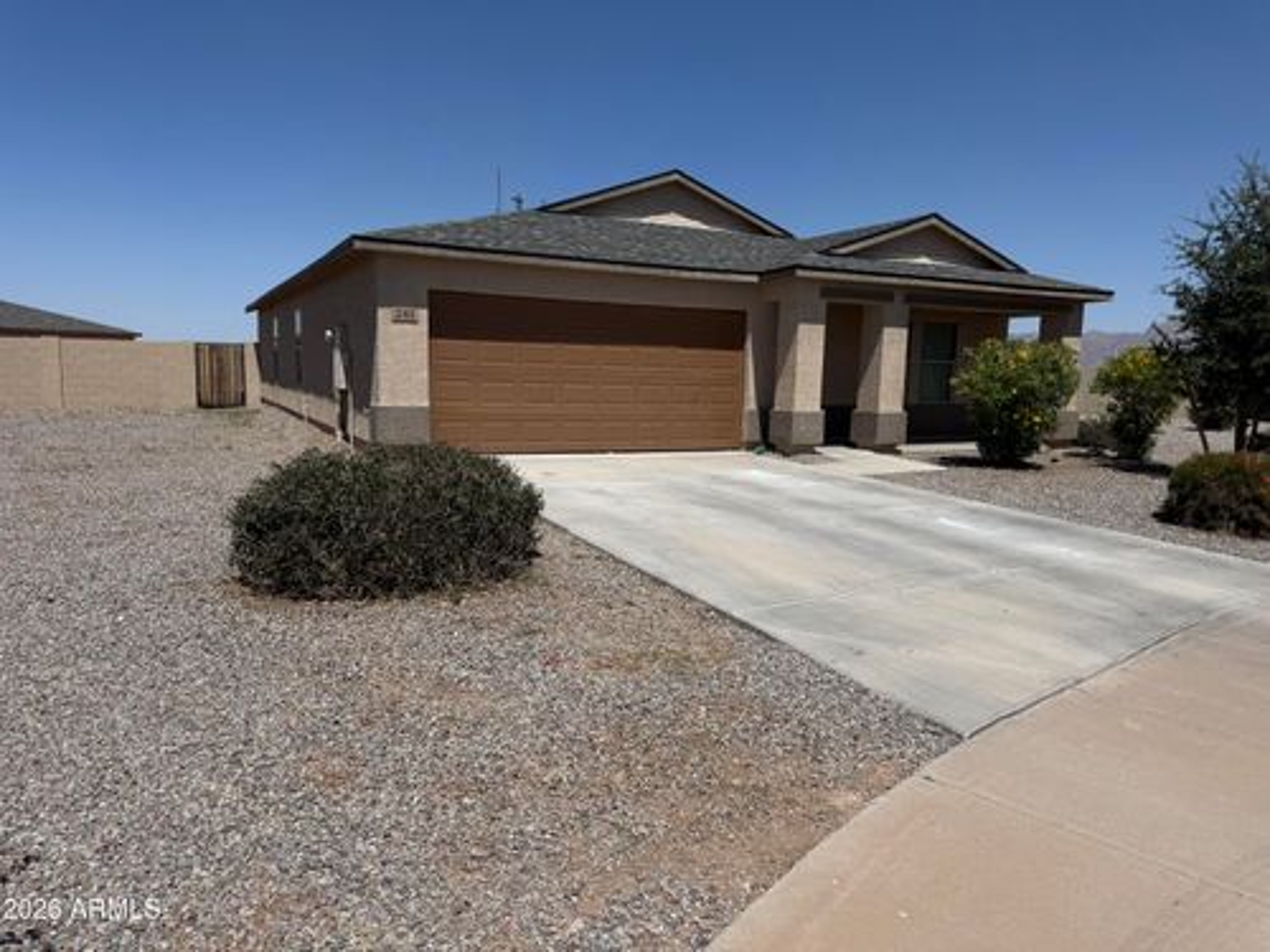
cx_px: 635
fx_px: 881
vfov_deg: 56.8
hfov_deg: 71.6
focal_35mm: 24
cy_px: 476
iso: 80
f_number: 1.78
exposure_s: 1/9091
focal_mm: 6.76
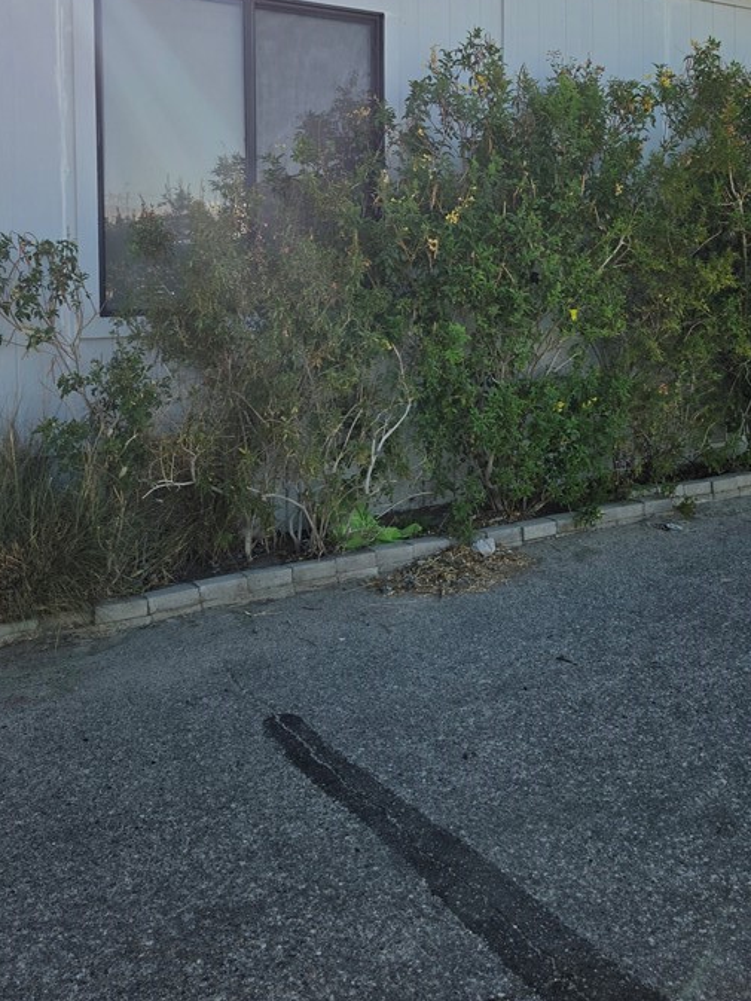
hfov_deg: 40.7
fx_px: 1012
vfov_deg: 51.0
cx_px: 418
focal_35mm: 35
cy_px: 289
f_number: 1.4
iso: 40
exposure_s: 1/7939
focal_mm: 6.5
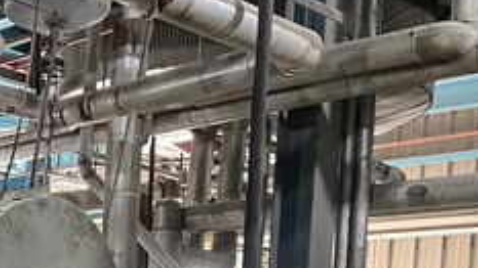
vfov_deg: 15.3
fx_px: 925
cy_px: 399
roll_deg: -2.2
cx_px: -109
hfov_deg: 25.7
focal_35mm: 73
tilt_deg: -2.4
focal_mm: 5.1
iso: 500
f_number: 1.6
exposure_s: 1/40
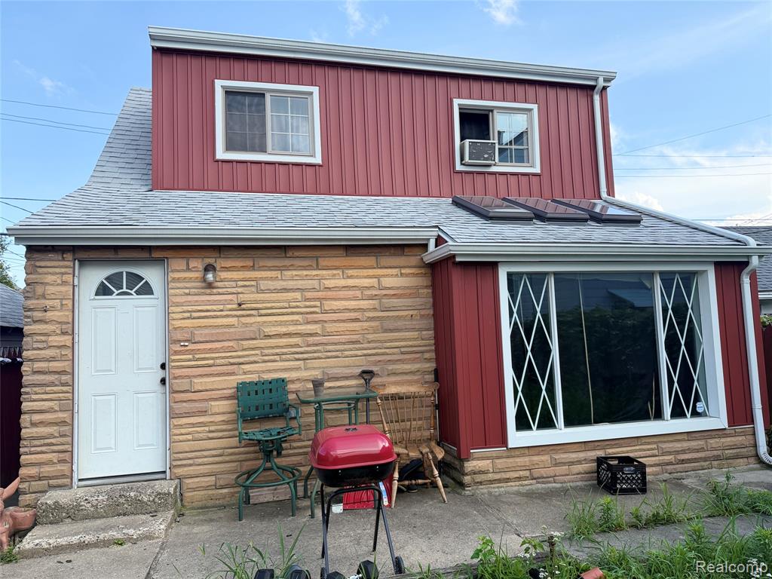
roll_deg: +3.1
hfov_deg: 71.6
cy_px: 290
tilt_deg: +4.5
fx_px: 535
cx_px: 386
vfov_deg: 56.8
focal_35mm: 24
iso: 100
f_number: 1.78
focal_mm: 6.76
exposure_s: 1/2053
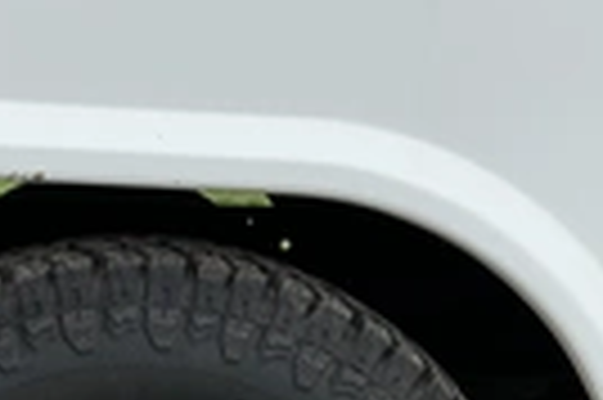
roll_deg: -3.0
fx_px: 1455
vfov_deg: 14.6
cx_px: 117
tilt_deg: -17.0
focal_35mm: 87
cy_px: 593
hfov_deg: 23.1
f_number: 1.8
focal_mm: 3
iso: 25
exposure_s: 1/383
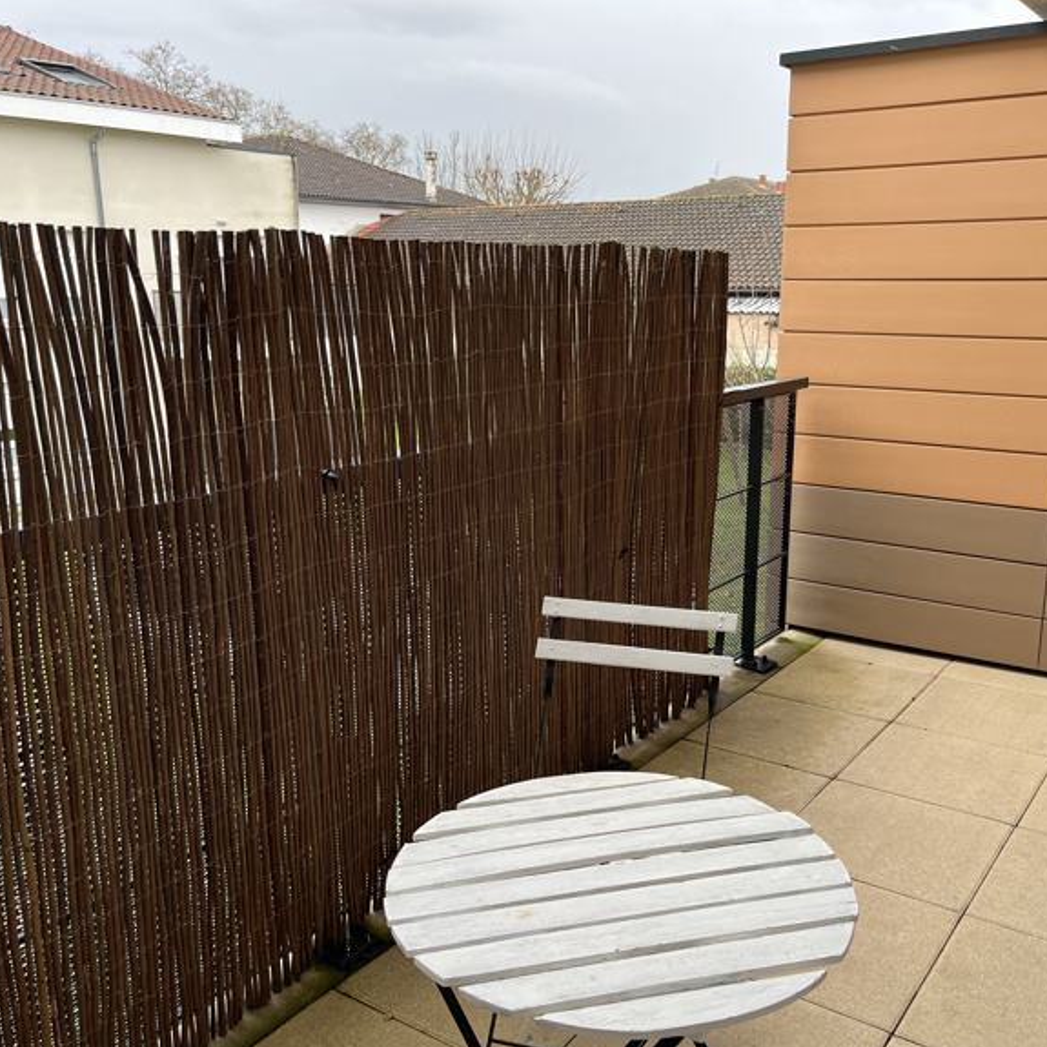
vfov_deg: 51.1
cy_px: 530
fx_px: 1095
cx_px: 563
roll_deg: -0.1
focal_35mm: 32
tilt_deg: -14.0
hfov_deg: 51.1
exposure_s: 1/122
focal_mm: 5.1
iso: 64
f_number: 1.6
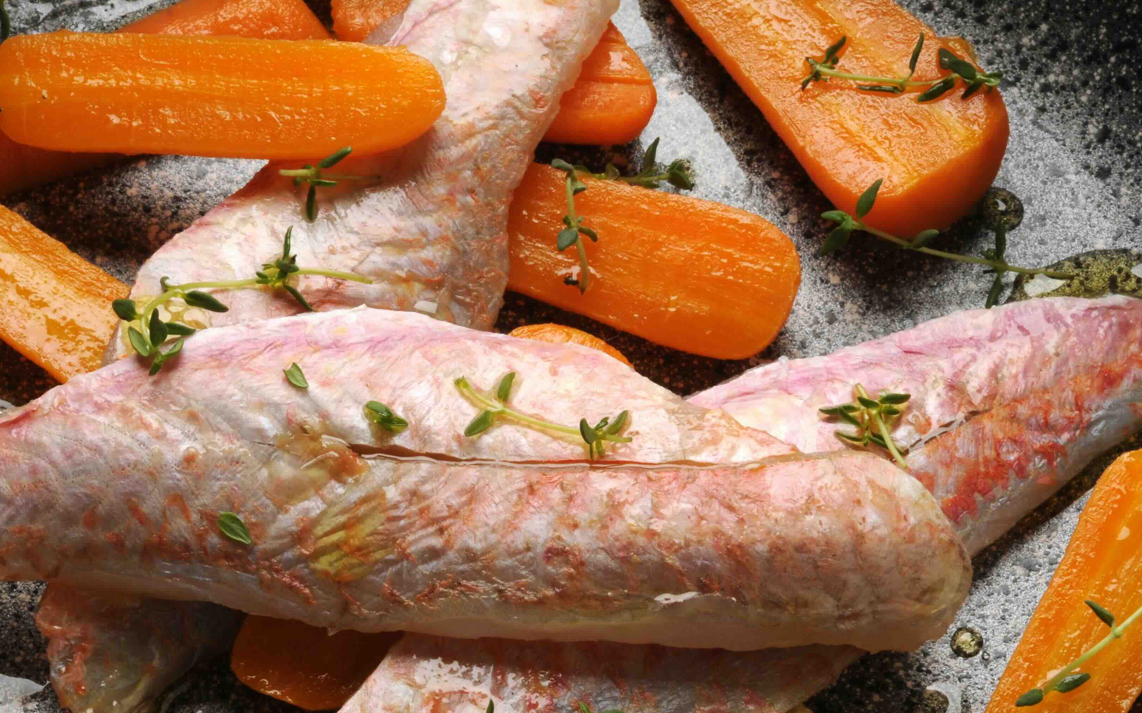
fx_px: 6619
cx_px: 443
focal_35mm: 213
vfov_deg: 6.2
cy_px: 413
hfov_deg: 9.9
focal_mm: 105
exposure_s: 1/80
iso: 200
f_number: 25
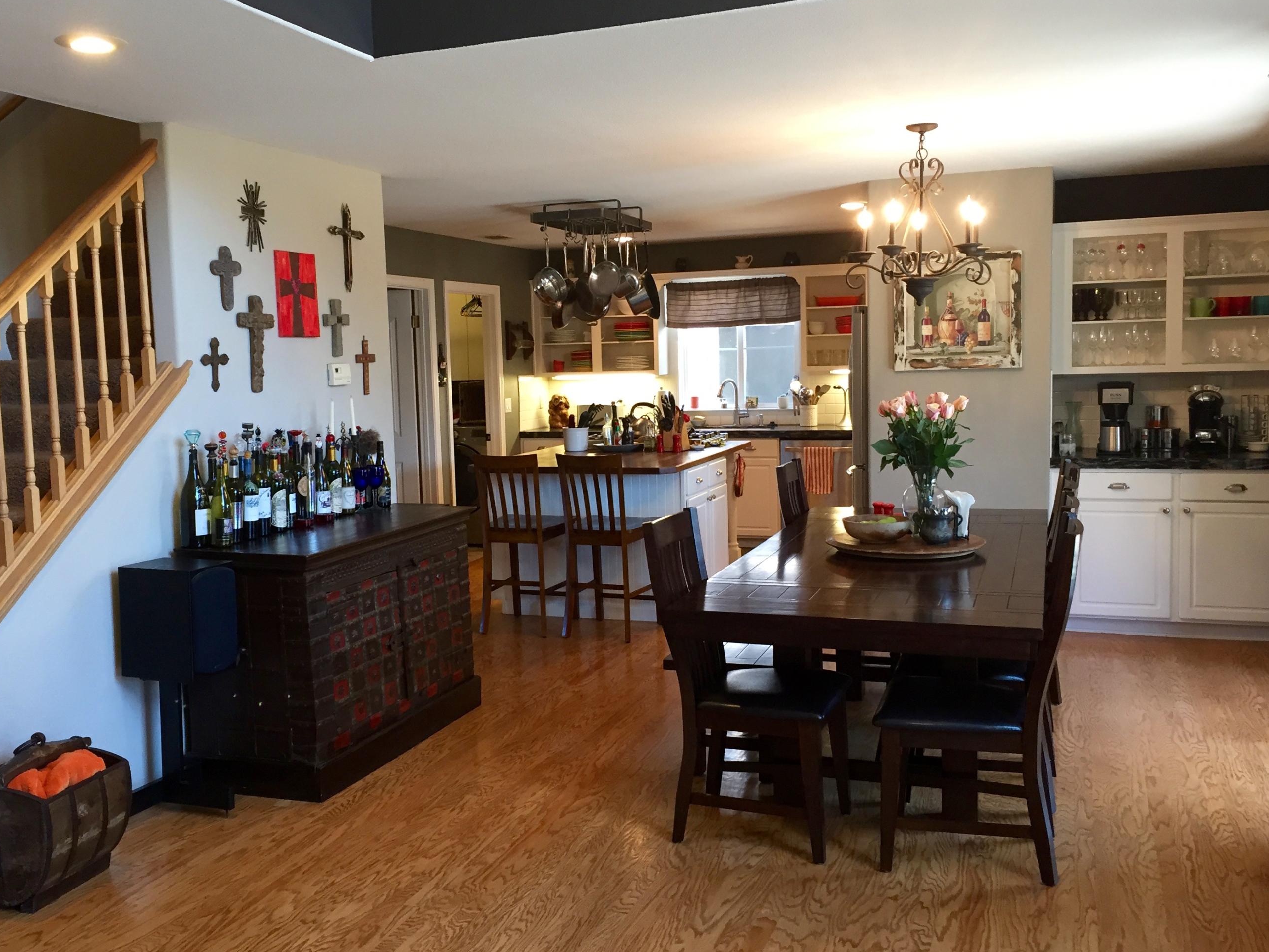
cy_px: 466
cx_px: 587
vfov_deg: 41.8
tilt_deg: -5.7
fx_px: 1246
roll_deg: +1.4
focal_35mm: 34
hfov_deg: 53.9
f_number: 2.2
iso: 80
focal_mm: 4.15
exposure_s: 1/30
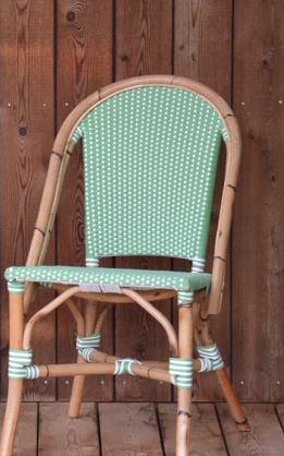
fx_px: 2739
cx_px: 12
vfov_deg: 9.5
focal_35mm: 221
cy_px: 191
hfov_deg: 5.9
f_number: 5.3
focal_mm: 80
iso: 500
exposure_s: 1/60
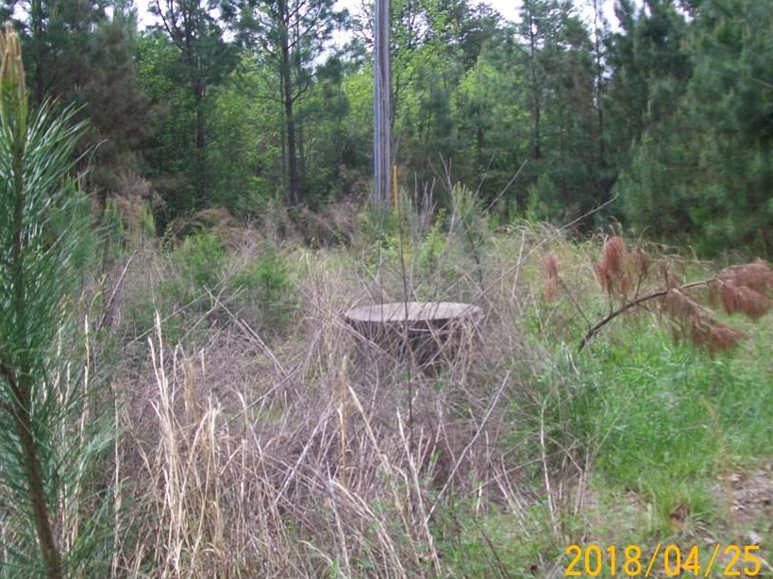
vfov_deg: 32.2
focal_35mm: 45
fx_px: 1005
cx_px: 327
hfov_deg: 42.0
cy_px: 280
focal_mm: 6
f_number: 2.7
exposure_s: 1/400
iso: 64
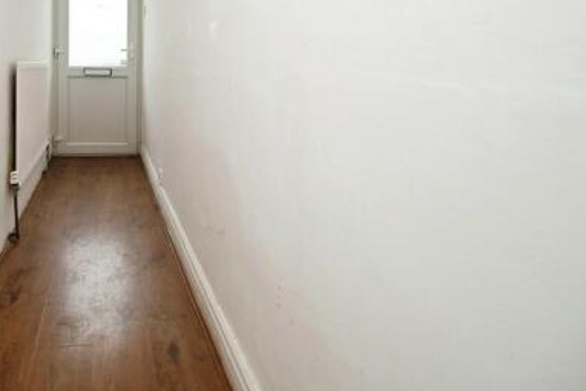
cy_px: 71
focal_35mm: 24
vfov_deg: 49.6
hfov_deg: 67.6
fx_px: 391
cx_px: 127
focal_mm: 14
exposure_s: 1/100
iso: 100
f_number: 5
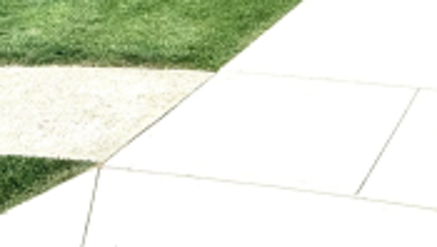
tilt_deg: +3.4
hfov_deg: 33.1
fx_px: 673
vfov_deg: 17.7
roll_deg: +1.3
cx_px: 433
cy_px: -167
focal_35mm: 58
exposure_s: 1/1745
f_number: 2.2
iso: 50
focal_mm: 2.22
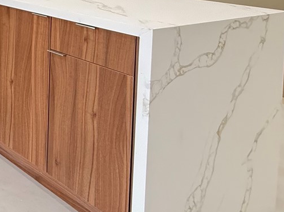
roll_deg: +0.4
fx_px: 369
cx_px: -167
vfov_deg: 27.9
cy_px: -46
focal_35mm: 45
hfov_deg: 26.4
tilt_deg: -2.4
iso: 400
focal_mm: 2.22
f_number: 2.2
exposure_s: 1/76
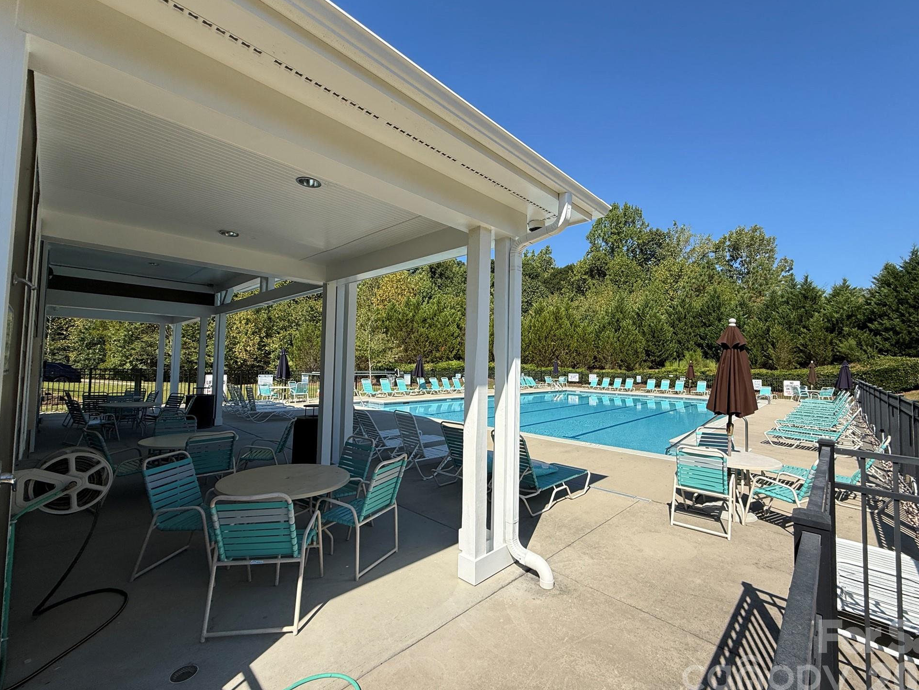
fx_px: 398
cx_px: 479
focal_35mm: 15
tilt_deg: +2.9
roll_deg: -1.0
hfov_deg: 98.1
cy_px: 345
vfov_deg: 81.8
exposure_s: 1/2092
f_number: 2.2
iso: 50
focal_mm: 2.22
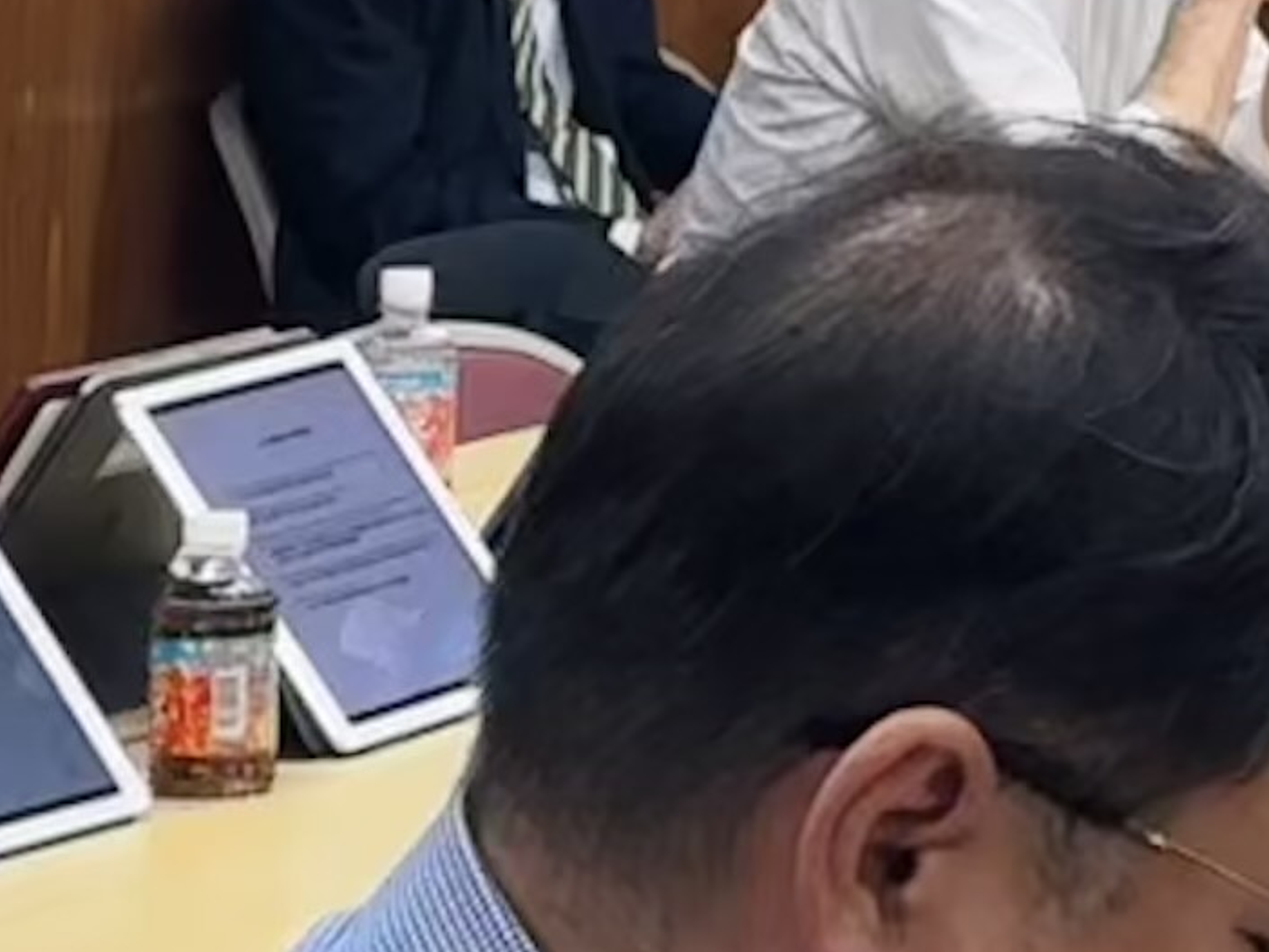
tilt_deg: +4.2
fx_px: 10120
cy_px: -1399
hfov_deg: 7.0
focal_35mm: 276
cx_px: 2417
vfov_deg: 5.2
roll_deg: -0.3
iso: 80
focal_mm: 6.86
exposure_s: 1/100
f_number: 1.78
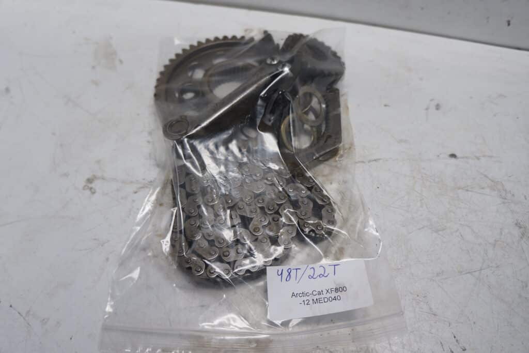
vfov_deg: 47.9
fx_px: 397
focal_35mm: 27
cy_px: 176
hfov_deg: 67.4
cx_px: 264
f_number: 3.5
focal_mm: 18
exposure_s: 1/80
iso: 100
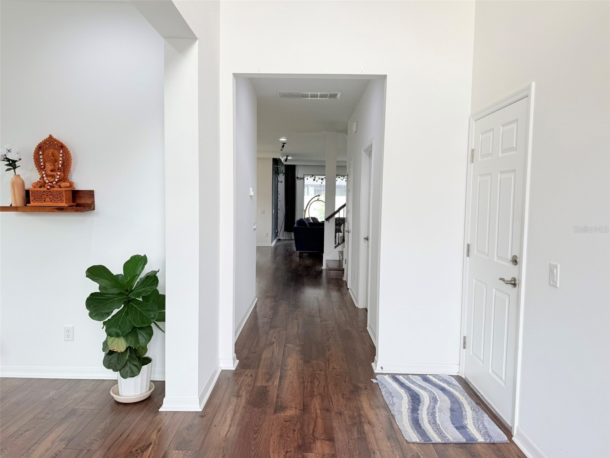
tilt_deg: -3.8
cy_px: 229
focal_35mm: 24
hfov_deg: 71.6
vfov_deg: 56.8
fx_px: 423
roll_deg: -1.2
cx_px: 305
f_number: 1.78
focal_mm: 6.76
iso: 50
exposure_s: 1/143
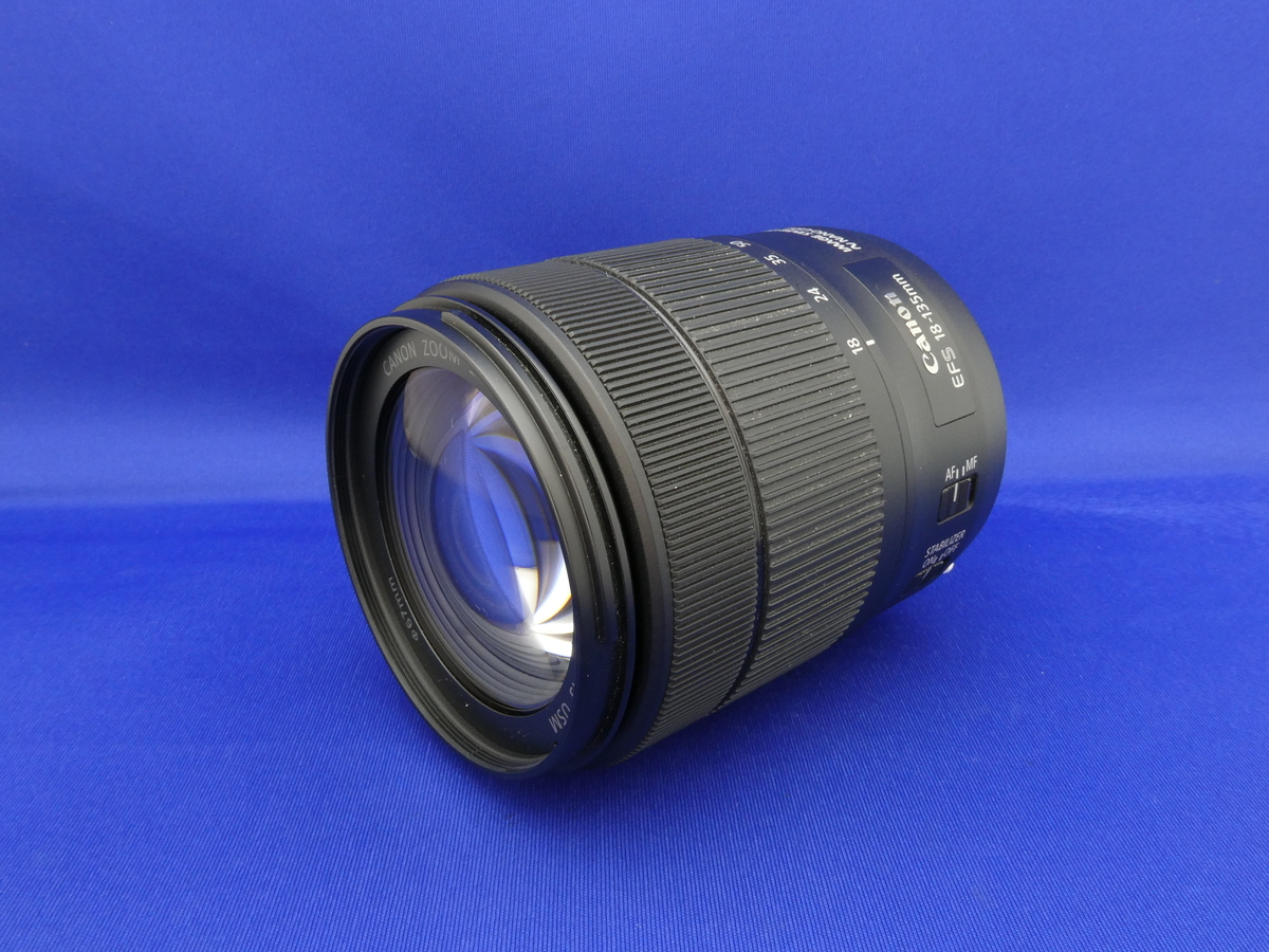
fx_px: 1026
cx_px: 634
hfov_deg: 63.4
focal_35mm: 28
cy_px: 476
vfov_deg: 49.7
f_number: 8
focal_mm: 5
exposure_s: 1
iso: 200
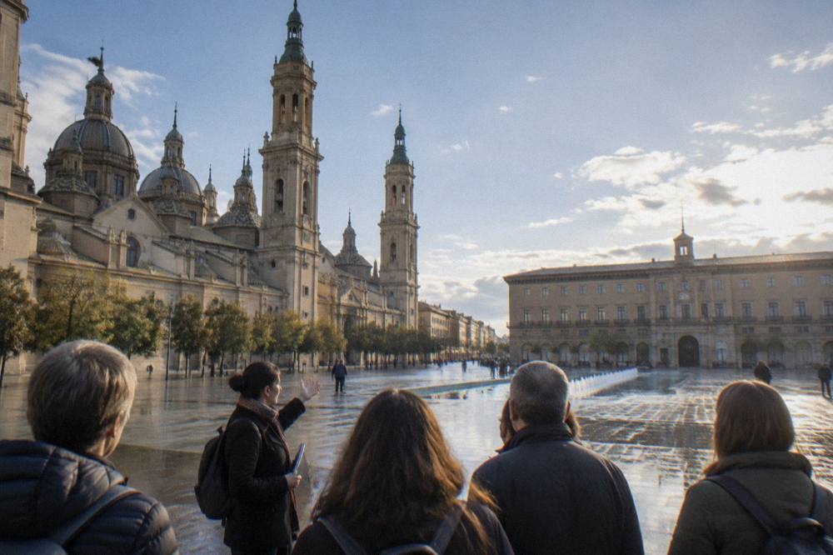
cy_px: 278
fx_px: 1110
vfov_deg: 28.1
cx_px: 416
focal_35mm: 48
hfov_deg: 41.1
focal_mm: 48
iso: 320
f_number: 7.1
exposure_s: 1/400
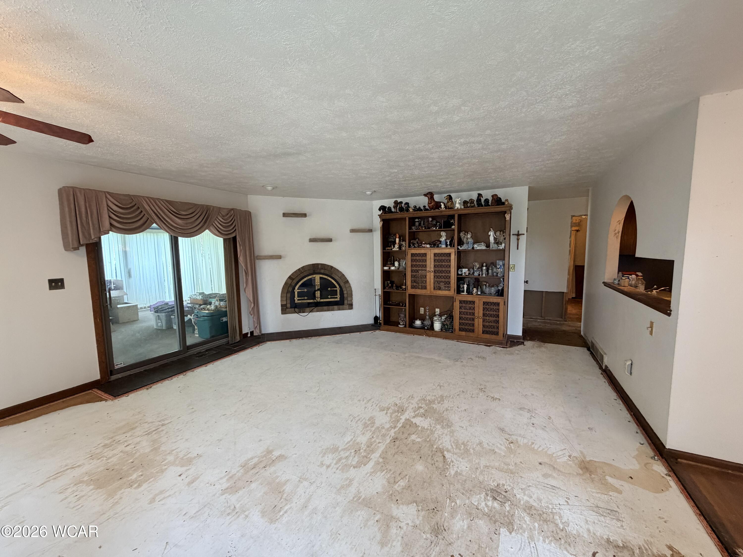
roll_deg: +1.6
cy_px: 278
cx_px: 372
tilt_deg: -6.6
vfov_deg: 85.7
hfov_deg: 102.1
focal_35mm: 14
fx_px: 300
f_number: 2.2
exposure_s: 1/120
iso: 320
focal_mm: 2.22
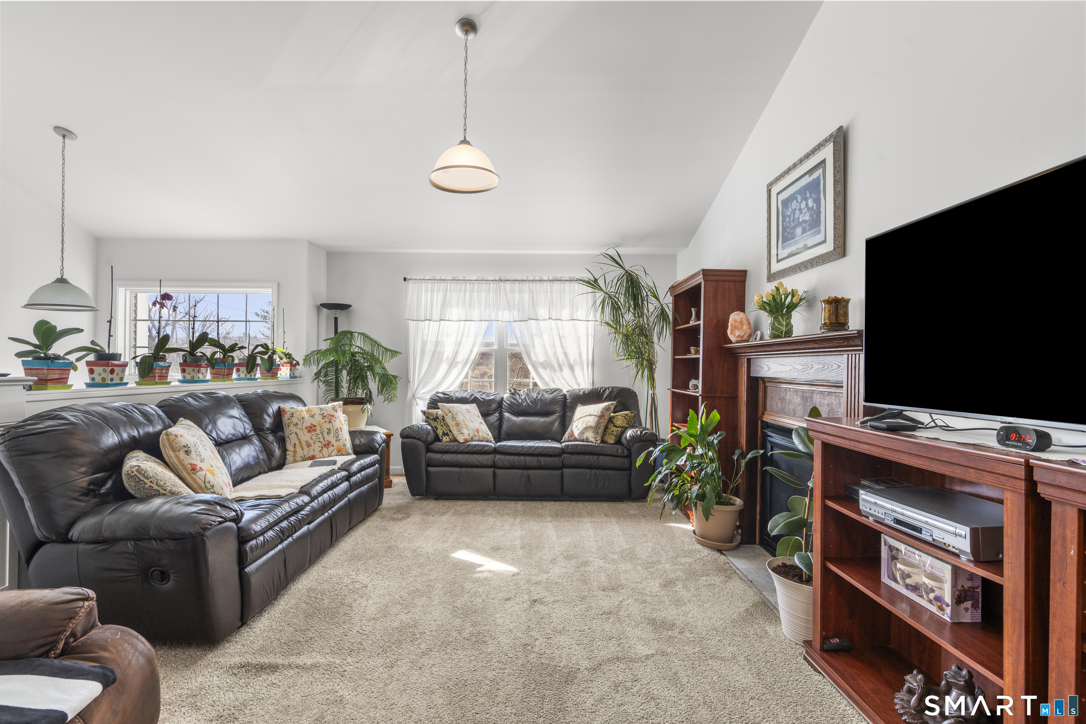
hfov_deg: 96.7
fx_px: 483
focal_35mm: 16
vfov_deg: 73.7
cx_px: 543
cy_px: 362
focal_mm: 16
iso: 250
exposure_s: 1/3
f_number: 9
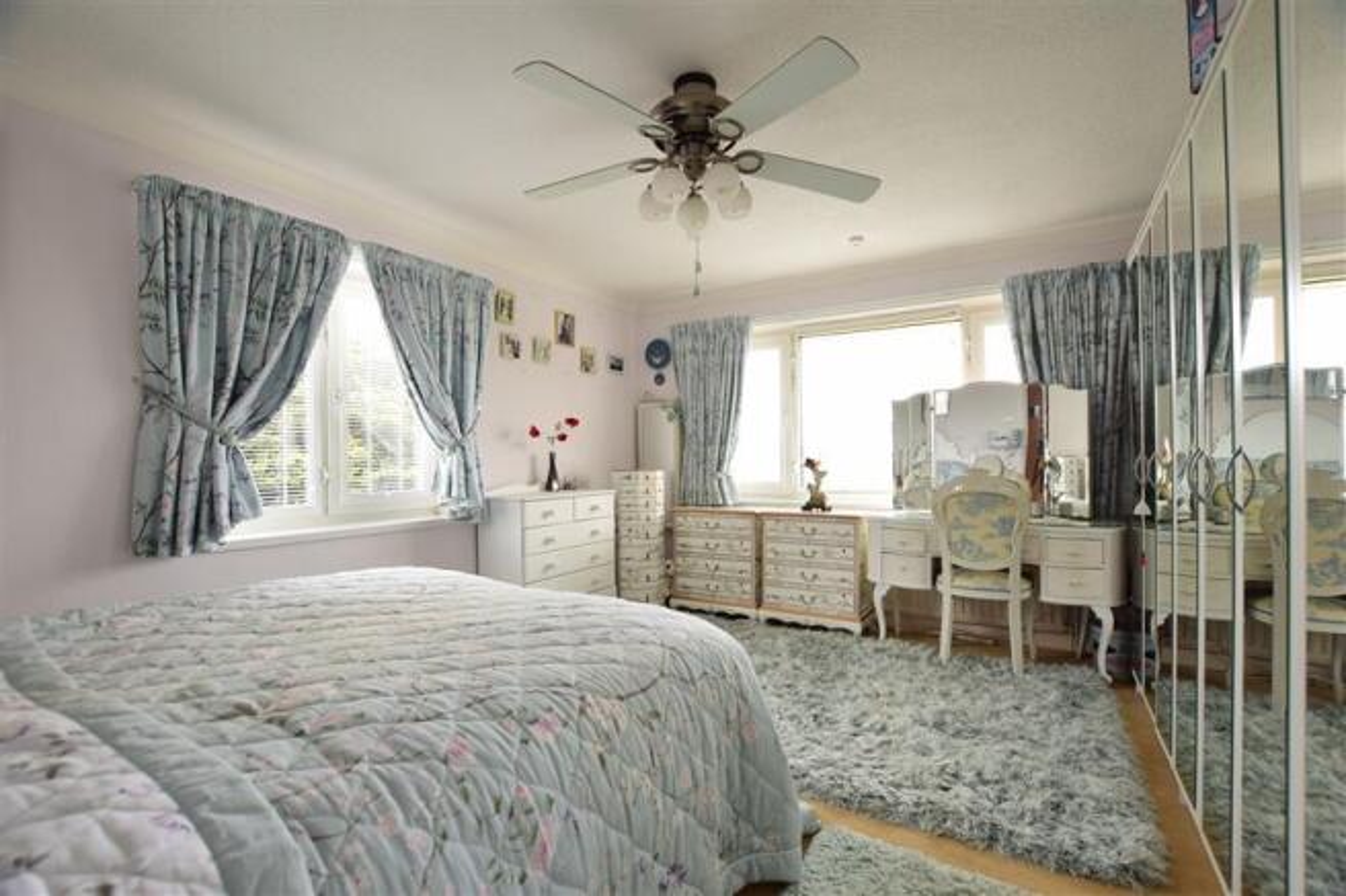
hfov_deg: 100.4
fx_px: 561
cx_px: 673
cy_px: 448
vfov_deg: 77.3
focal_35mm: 15
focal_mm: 10
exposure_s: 1/20
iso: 400
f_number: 5.6
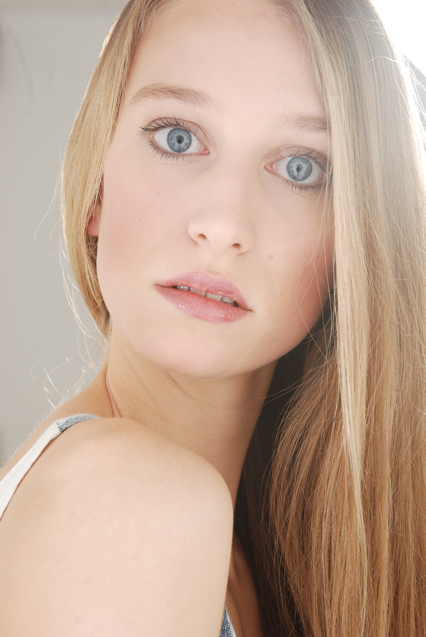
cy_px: 318
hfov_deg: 11.5
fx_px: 2124
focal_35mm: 120
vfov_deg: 17.0
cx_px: 213
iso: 125
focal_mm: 80
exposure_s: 1/125
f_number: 10
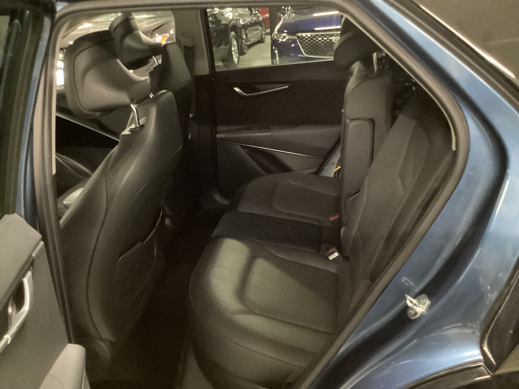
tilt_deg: -24.8
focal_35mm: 31
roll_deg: +4.3
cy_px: 194
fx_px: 465
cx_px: 260
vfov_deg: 45.4
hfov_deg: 58.4
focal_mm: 3.3
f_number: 2.4
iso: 800
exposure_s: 1/17
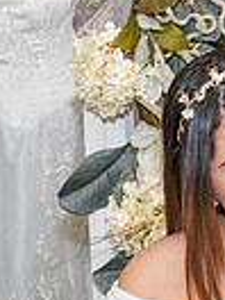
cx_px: 265
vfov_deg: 9.5
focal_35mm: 206
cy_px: 373
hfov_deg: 7.2
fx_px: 1785
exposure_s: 1/125
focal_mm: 42
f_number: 4.5
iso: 1600
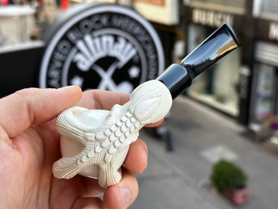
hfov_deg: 39.7
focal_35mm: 48
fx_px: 385
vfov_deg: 30.3
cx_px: 139
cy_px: 104
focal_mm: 6.86
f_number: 1.78
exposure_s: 1/287
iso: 64
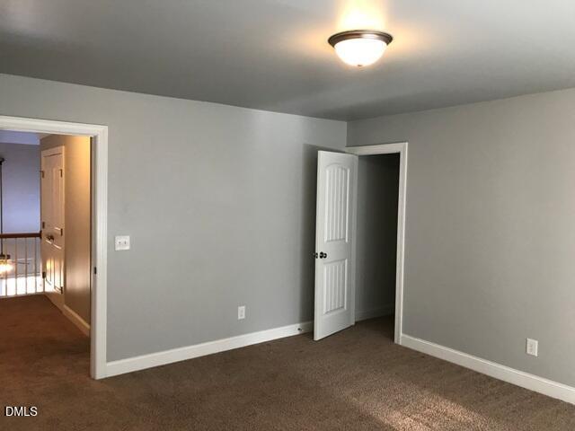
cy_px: 216
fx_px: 465
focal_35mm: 28
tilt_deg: -3.2
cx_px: 288
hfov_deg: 63.4
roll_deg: -0.5
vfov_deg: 49.7
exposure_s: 1/24
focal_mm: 3.99
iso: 32
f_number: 1.8
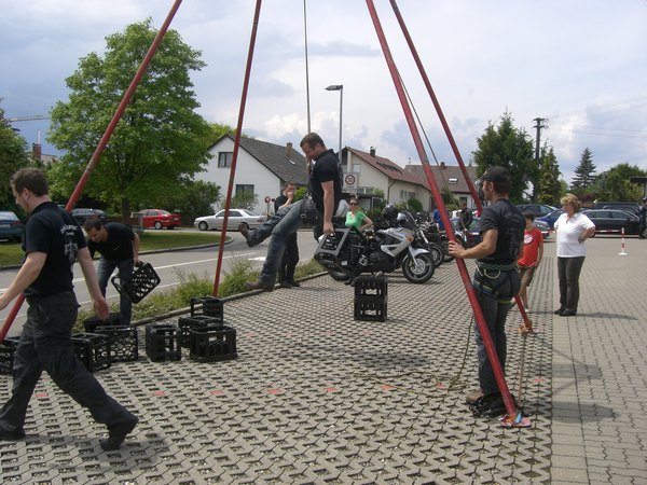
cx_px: 324
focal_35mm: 38
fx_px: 710
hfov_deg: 49.0
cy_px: 242
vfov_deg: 37.7
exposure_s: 1/500
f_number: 4.3
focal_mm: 6.2
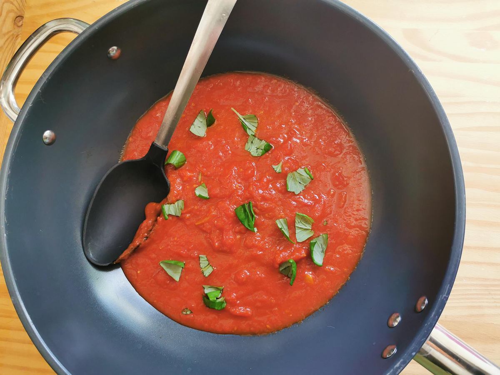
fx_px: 390
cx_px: 250
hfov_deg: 65.3
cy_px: 188
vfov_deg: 51.4
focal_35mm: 27
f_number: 1.6
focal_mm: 5.56
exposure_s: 1/120
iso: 100
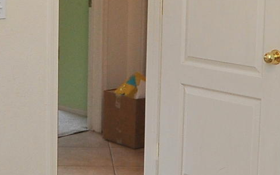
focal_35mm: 112
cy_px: 32
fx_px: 855
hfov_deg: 18.6
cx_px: 99
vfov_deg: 11.6
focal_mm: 18
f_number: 9
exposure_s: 1/30
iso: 1000
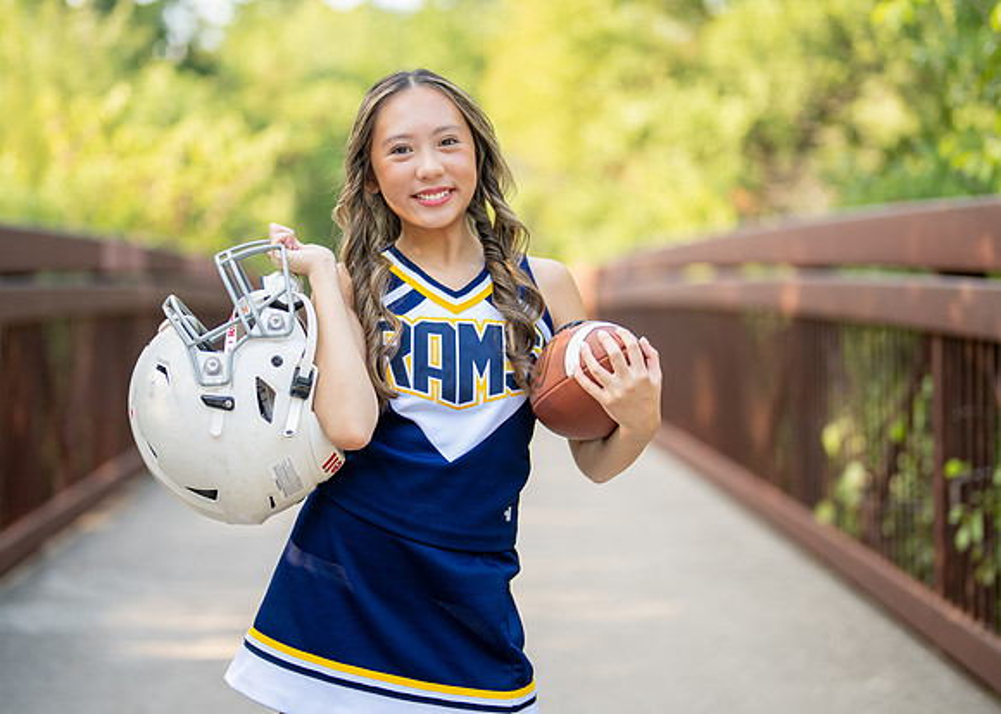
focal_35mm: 68
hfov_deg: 29.2
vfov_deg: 21.1
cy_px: 349
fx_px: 1921
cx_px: 465
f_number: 1.2
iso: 100
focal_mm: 50
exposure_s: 1/640
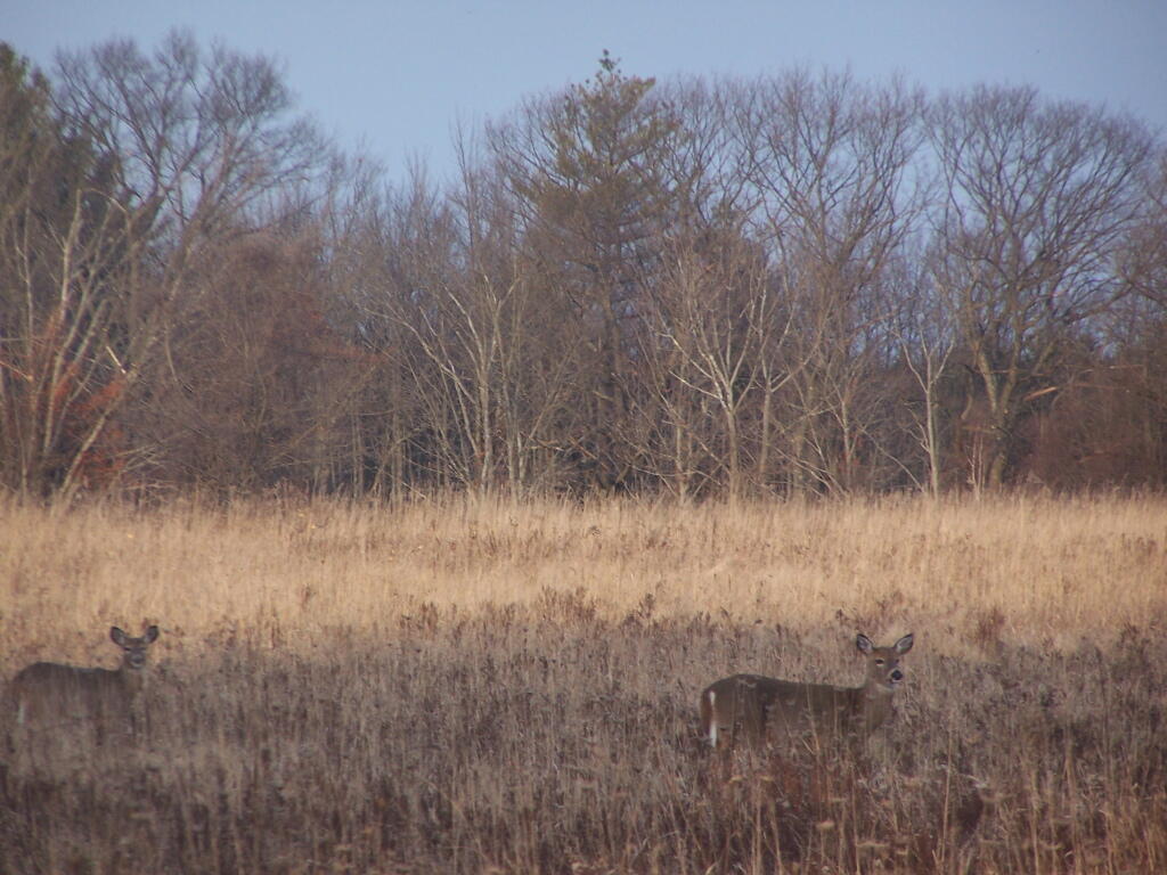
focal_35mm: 380
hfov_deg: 5.2
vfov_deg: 3.9
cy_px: 438
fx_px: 12811
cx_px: 584
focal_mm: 63
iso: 100
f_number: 3.7
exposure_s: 1/250
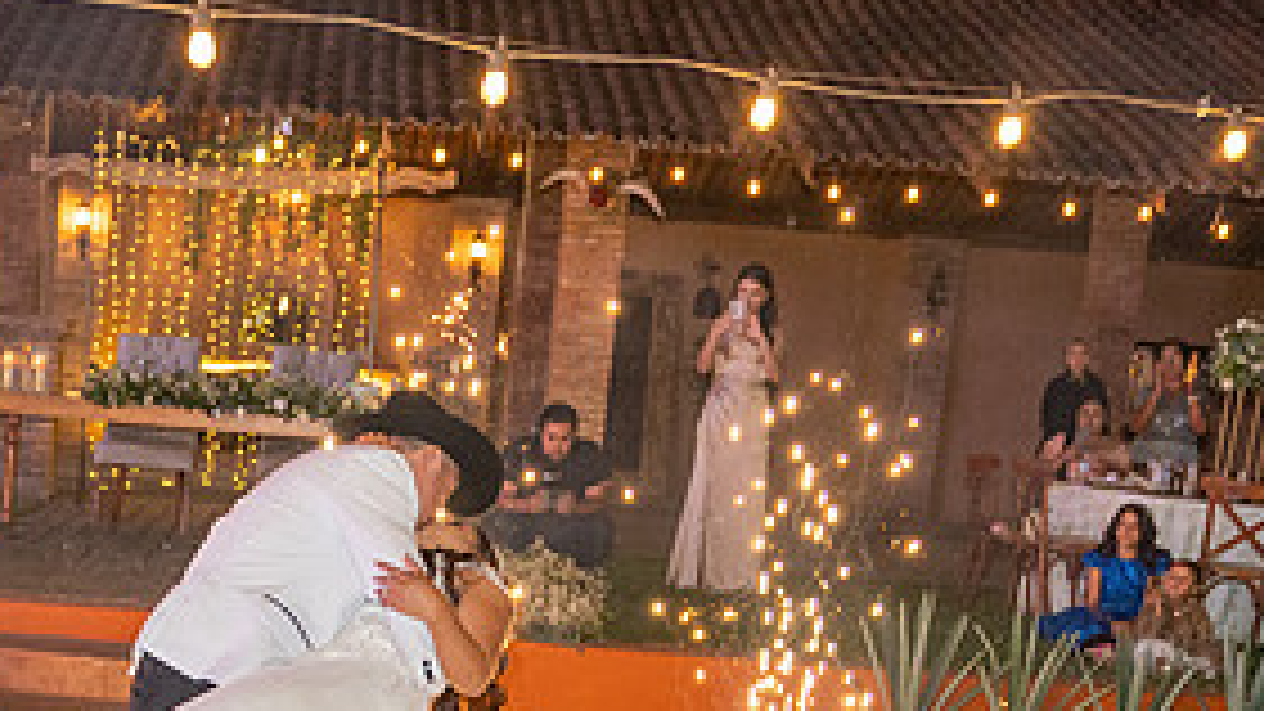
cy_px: 859
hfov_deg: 28.3
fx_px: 2446
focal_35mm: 73
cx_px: 248
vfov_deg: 15.9
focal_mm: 28
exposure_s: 1/160
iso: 2000
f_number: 4
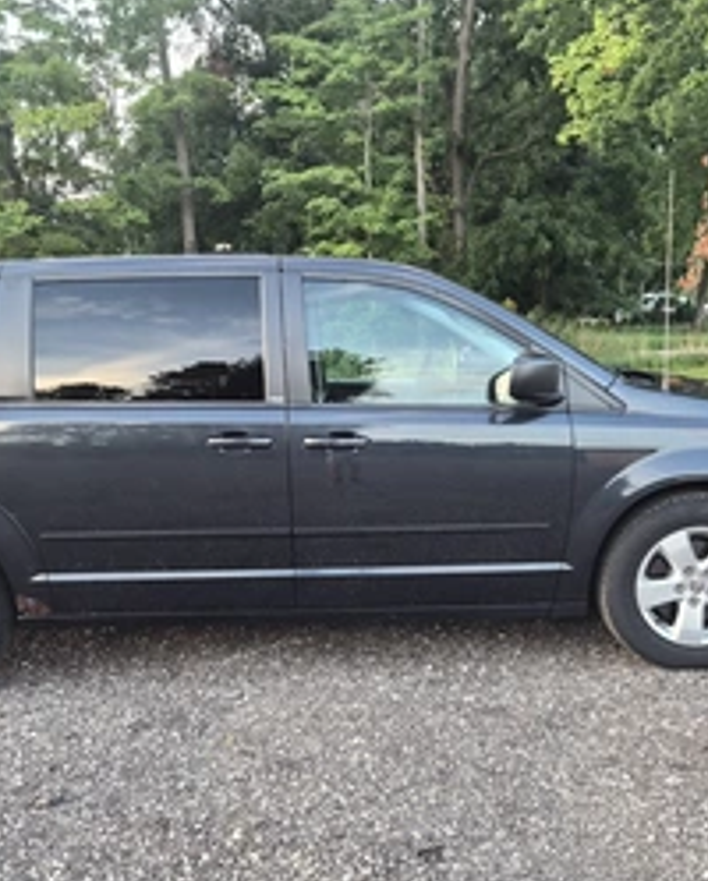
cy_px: 499
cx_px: 319
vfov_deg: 50.1
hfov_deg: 41.2
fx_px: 941
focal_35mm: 36
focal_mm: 5.4
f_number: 1.8
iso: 200
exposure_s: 1/120
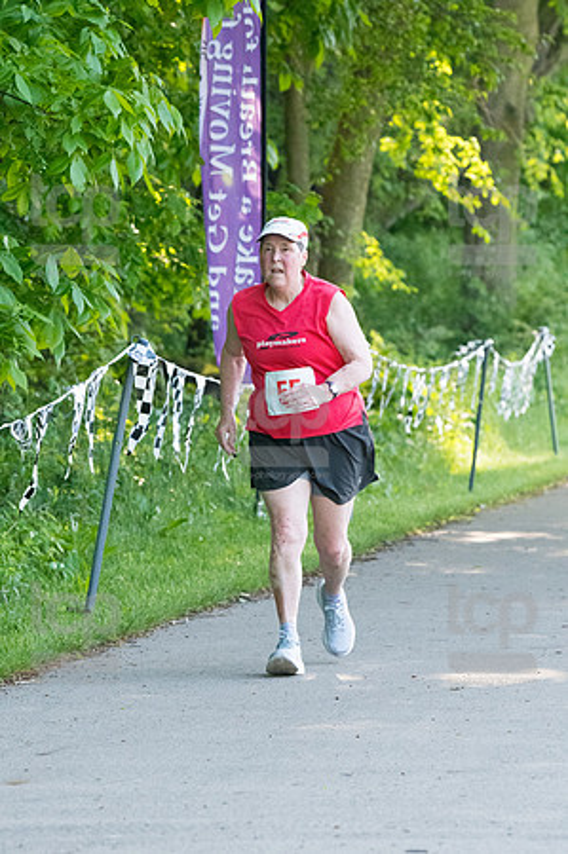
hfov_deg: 5.6
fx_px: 5859
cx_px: 284
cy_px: 427
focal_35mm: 247
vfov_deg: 8.3
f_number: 5.6
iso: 4000
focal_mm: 165
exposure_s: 1/1600
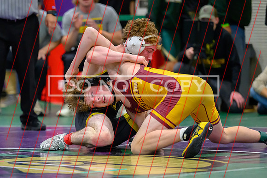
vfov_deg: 6.1
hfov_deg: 9.1
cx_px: 78
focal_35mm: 227
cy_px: 124
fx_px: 1683
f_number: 2.8
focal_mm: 160
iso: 6400
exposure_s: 1/640
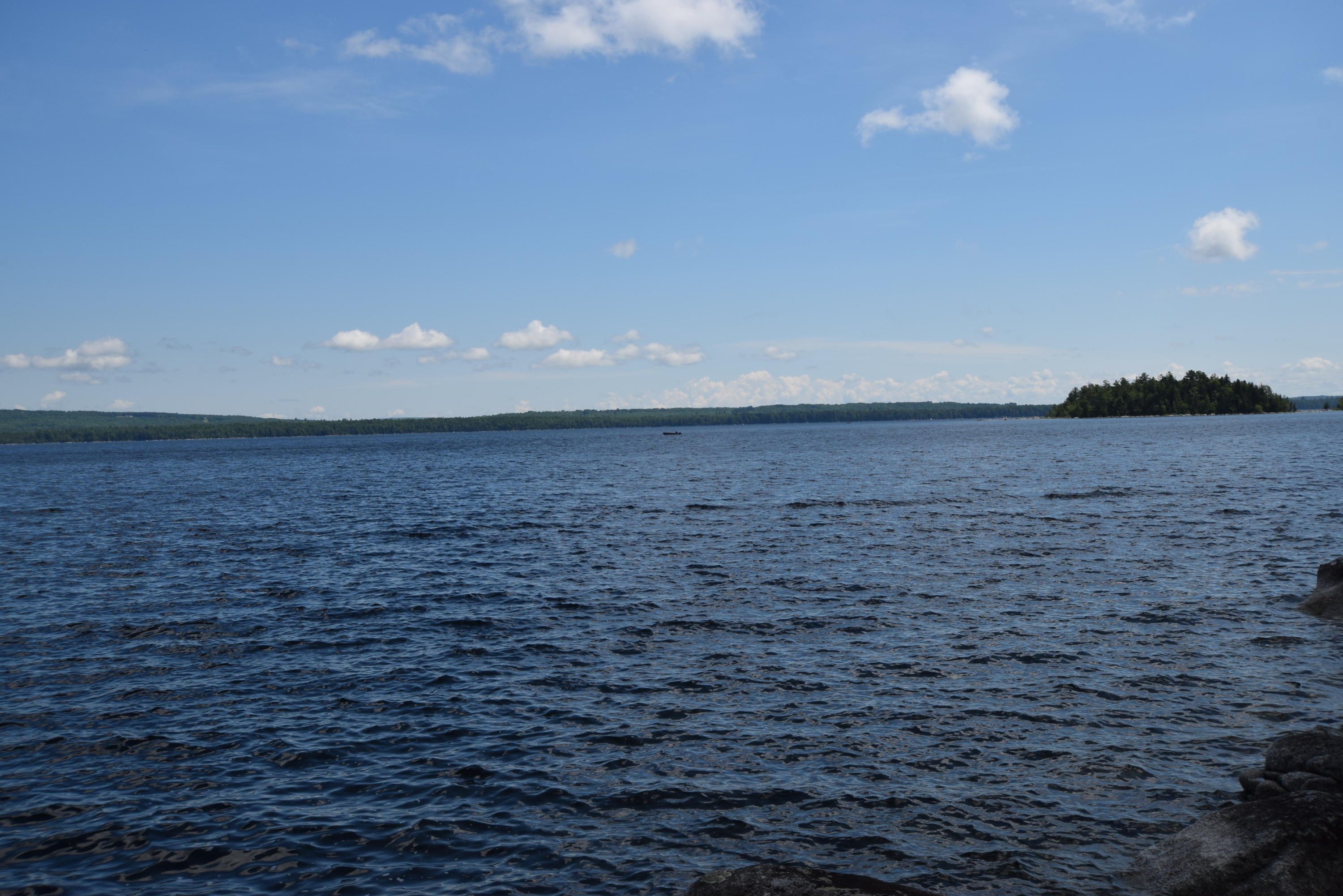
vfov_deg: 36.9
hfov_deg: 53.1
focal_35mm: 36
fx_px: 1343
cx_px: 672
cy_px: 448
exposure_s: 1/400
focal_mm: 24
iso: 200
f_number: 10
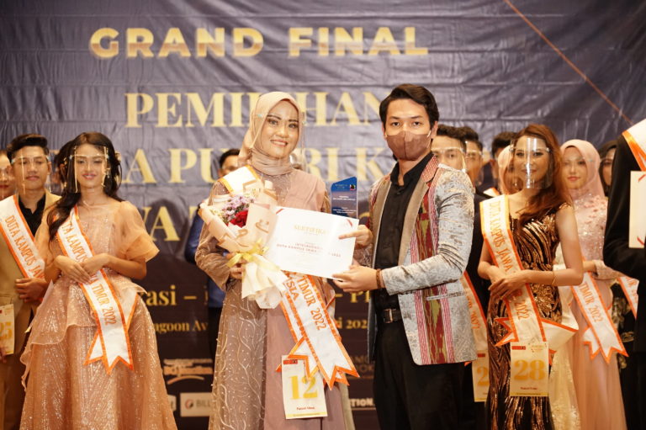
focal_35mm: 105
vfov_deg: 13.0
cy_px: 215
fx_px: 1883
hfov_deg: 19.5
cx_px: 323
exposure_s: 1/80
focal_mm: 105
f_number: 4
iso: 2500
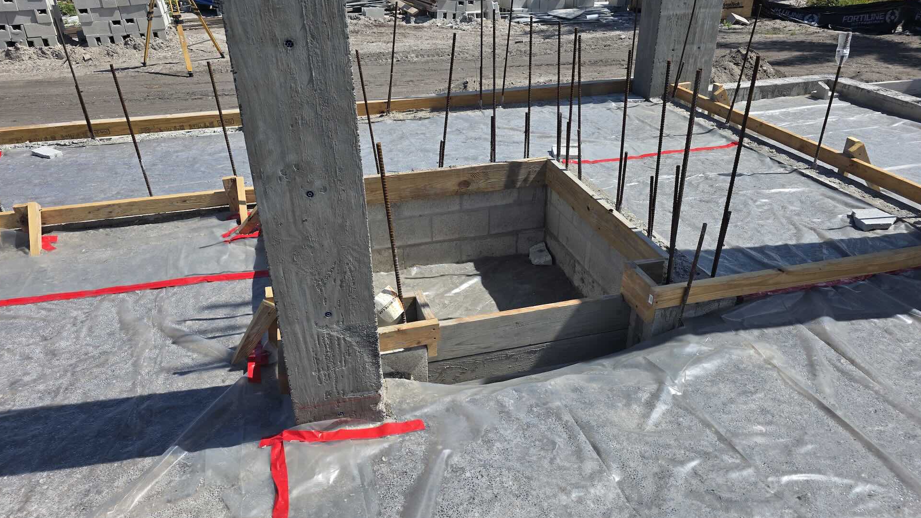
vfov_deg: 44.4
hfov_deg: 71.9
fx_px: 635
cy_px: 248
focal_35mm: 26
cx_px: 456
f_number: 1.7
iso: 80
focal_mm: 6.3
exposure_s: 1/6809
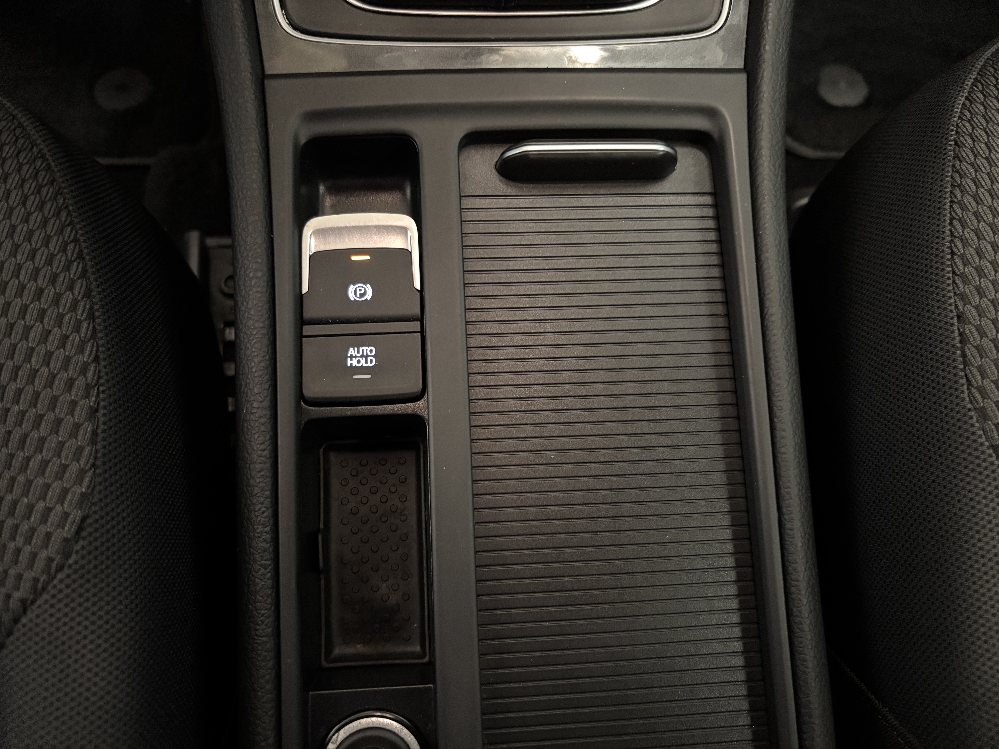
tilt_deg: -72.2
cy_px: 374
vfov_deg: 53.1
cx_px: 500
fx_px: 750
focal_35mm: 26
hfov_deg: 67.3
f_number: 1.6
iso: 1000
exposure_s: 1/20
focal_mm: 5.96
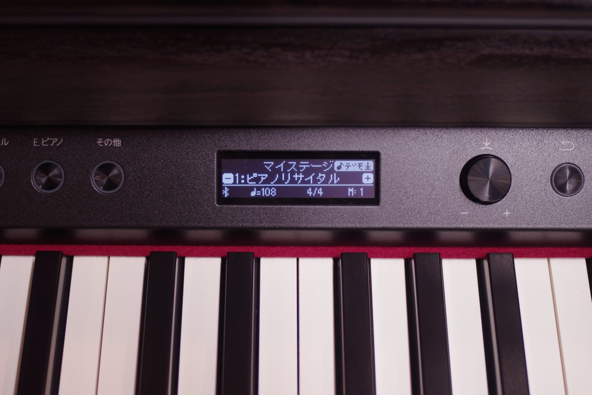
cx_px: 296
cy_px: 198
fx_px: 987
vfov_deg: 22.6
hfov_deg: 33.4
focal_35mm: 60
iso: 320
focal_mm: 40
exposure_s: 1/60
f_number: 2.8
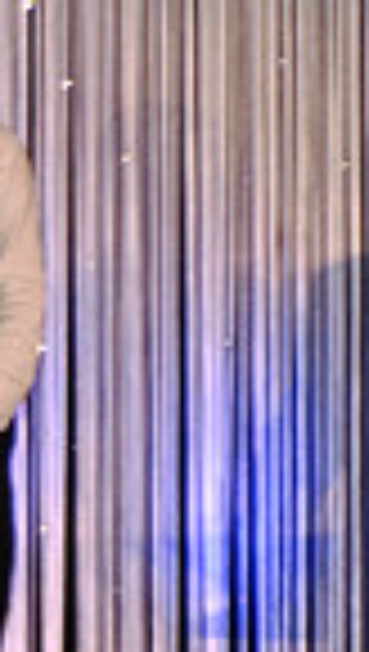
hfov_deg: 4.4
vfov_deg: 8.2
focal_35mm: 263
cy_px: 353
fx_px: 4556
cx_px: -922
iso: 400
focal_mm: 42
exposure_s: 1/60
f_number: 2.8
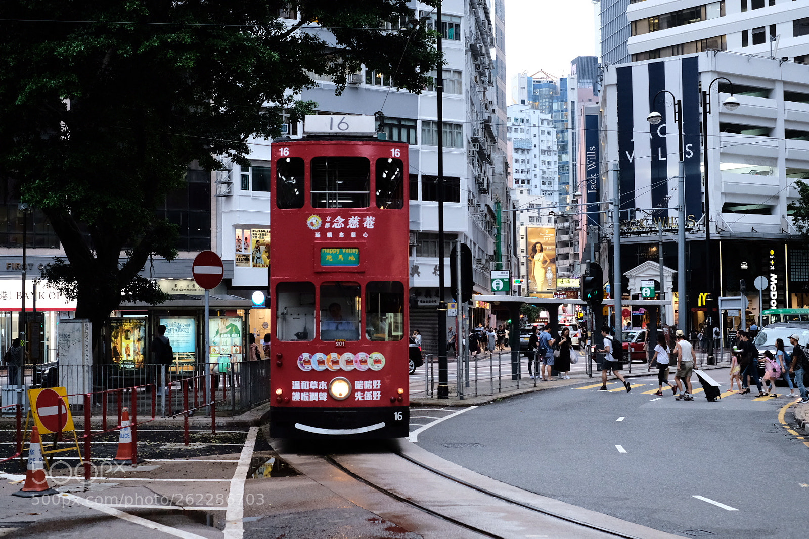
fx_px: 1191
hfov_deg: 37.5
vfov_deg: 25.5
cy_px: 270
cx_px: 404
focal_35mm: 53
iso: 2500
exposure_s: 1/250
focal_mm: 35
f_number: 4.5
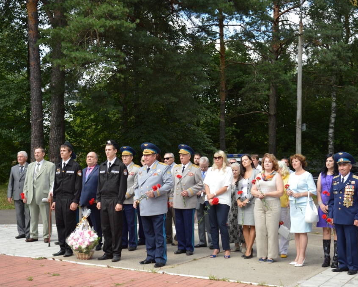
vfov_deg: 29.7
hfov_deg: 36.6
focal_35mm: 51
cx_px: 203
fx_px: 540
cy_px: 144
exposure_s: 1/160
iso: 100
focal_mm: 30
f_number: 4.2
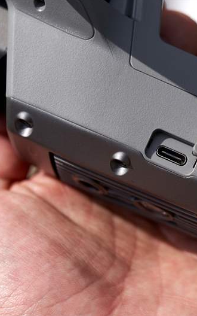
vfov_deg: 19.3
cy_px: 158
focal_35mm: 108
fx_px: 928
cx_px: 176
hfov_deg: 12.0
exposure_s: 1/5000
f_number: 5.6
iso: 400
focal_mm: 70
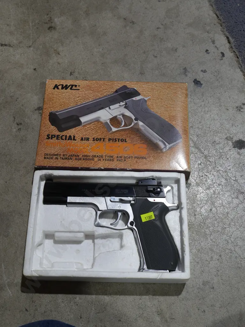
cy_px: 164
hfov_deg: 34.3
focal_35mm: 42
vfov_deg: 44.8
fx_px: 396
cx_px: 122
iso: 200
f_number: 4.6
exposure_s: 1/80
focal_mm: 21
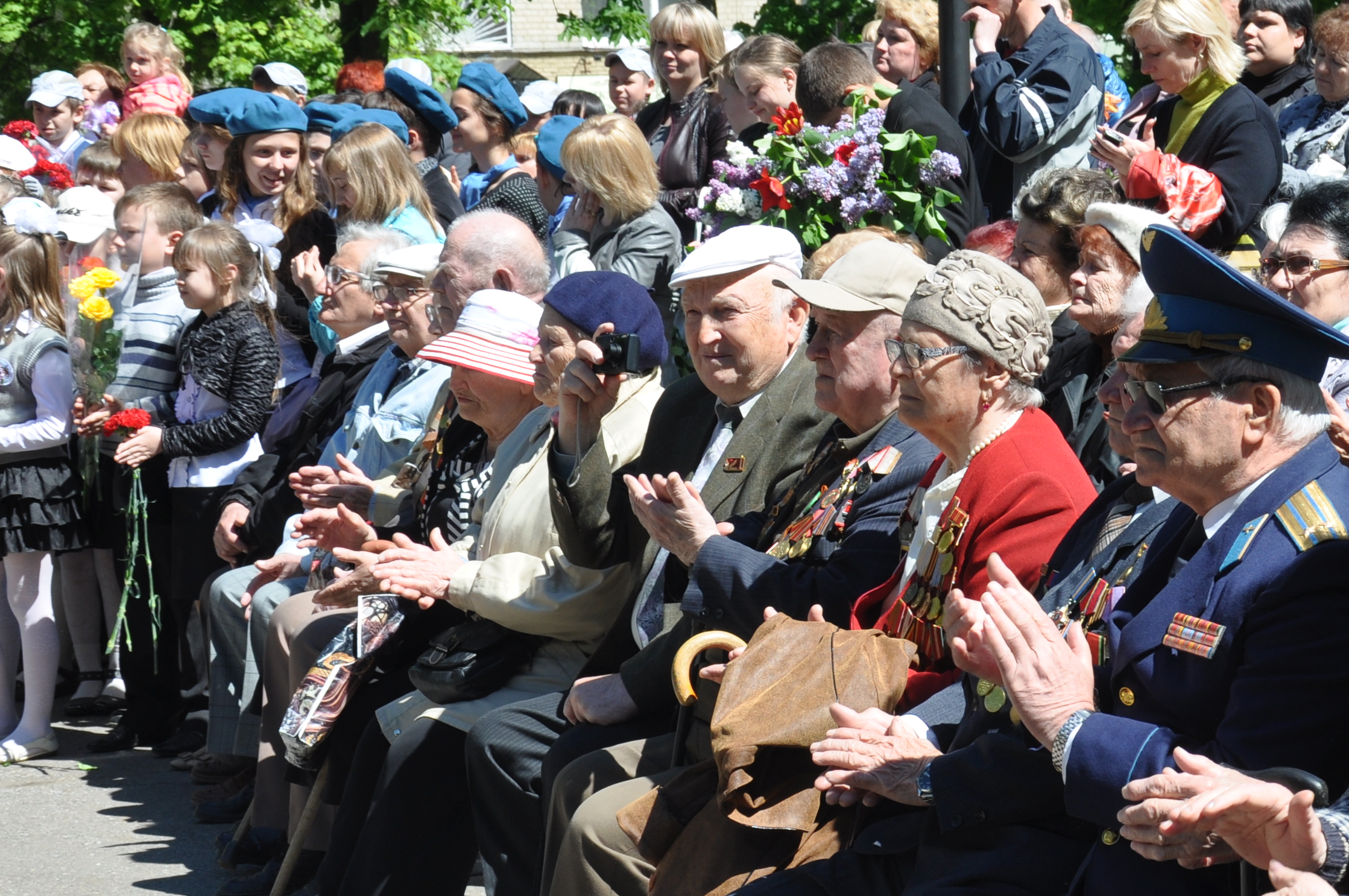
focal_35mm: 115
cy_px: 535
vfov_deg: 11.9
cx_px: 1148
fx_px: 4304
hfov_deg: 17.6
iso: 200
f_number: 8
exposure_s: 1/250
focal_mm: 40
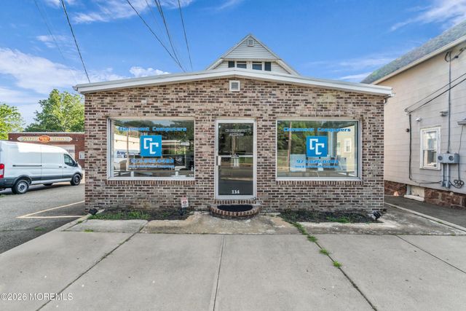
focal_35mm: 17
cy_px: 156
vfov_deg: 71.8
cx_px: 233
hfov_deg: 94.6
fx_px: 215
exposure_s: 1/10
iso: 100
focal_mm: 16.6
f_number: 22
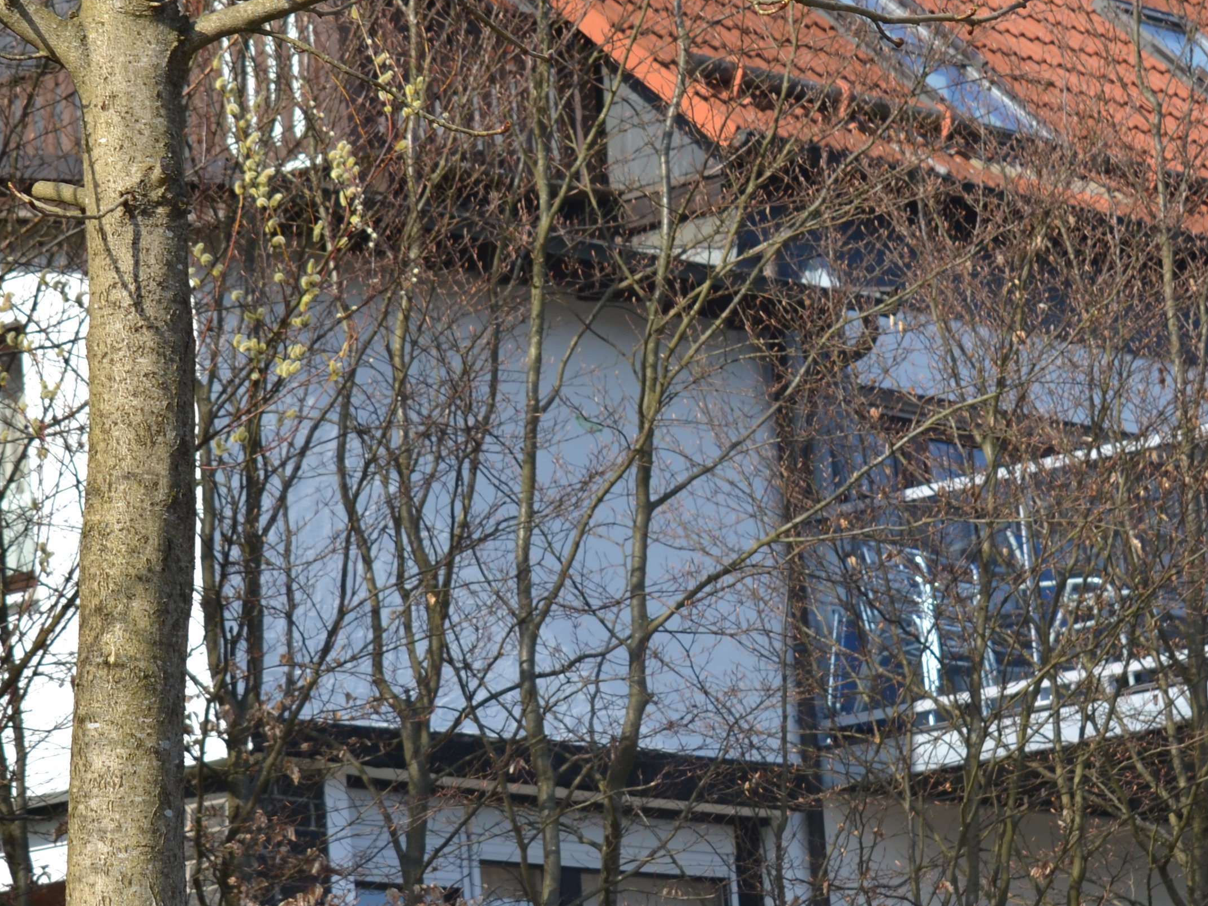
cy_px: 309
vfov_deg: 8.7
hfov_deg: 11.6
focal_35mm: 171
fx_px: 5969
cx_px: 624
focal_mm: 55
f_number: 7.1
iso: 100
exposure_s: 1/200
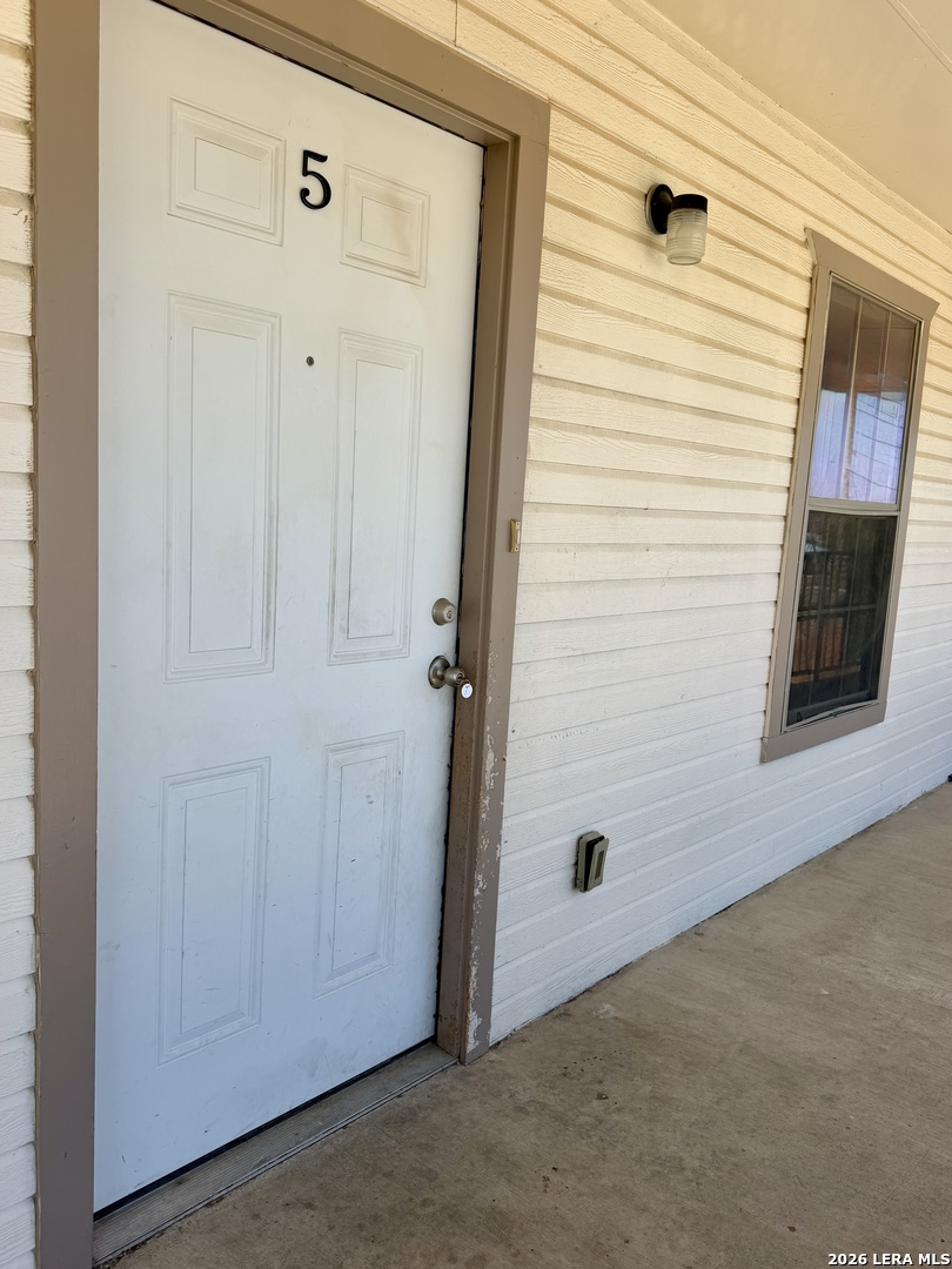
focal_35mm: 24
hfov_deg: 56.8
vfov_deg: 71.6
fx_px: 880
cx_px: 476
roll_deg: +0.9
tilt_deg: -8.8
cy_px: 634
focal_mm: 6.76
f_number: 1.78
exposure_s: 1/2169
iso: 80
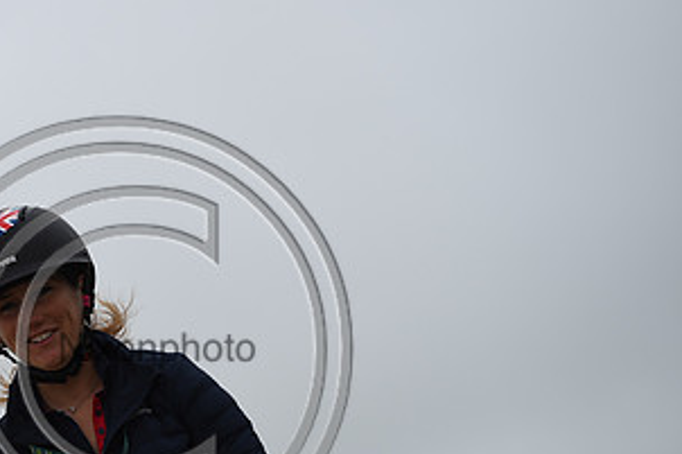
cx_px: 93
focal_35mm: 384
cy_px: 318
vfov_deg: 3.6
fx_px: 7270
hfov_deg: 5.4
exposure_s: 1/800
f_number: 5
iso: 200
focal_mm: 200
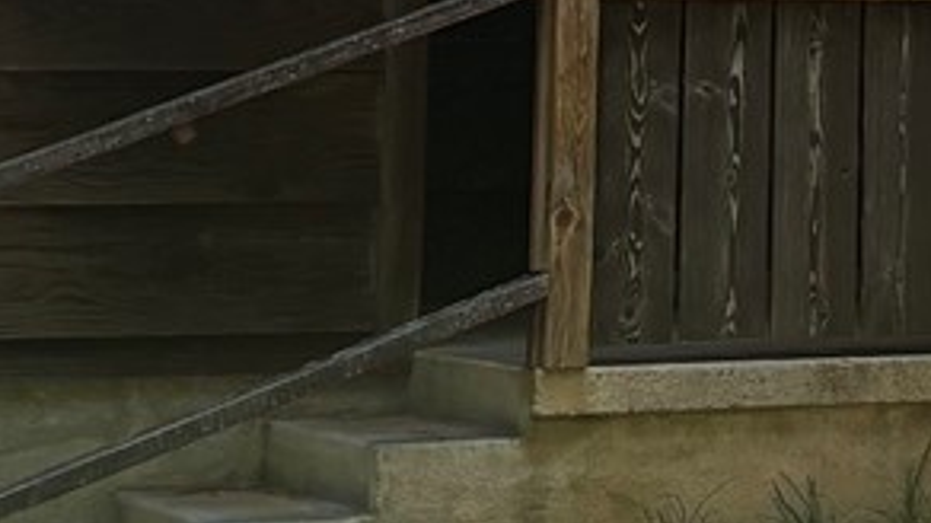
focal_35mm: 186
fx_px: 4590
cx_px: 1396
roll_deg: -0.5
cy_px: -494
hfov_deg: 11.1
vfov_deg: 6.3
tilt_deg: +8.1
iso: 50
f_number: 1.6
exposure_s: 1/861
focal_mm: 5.96
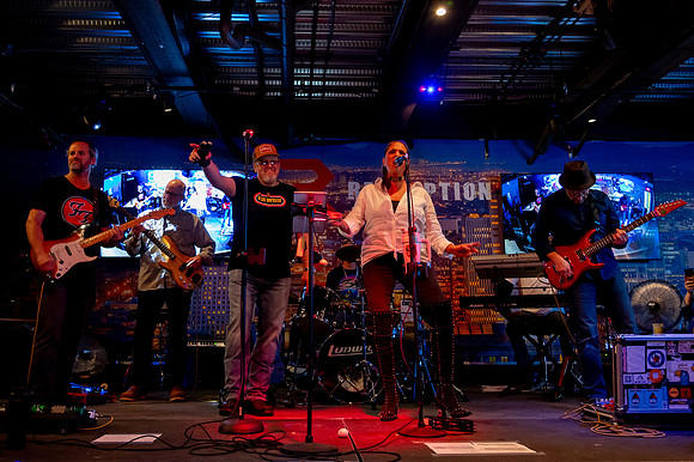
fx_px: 603
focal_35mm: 31
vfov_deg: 41.8
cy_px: 192
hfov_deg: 59.7
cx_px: 315
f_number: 4
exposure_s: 1/60
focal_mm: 24
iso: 6400
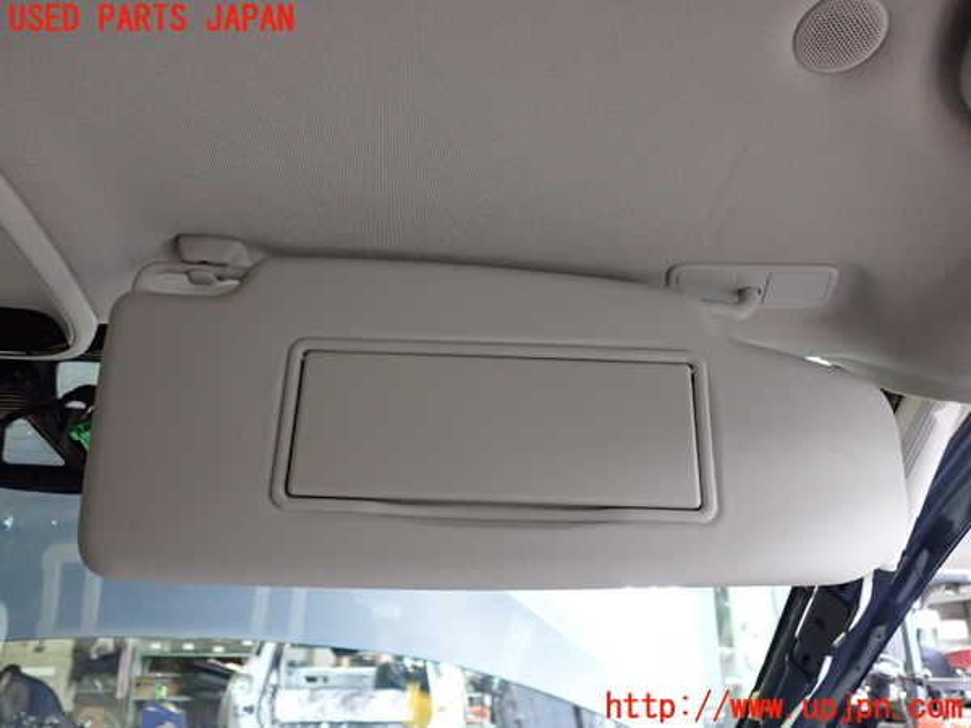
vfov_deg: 46.8
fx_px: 842
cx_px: 486
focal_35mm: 30
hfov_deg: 60.0
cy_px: 364
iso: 400
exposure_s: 1/30
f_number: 2.3
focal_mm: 5.4
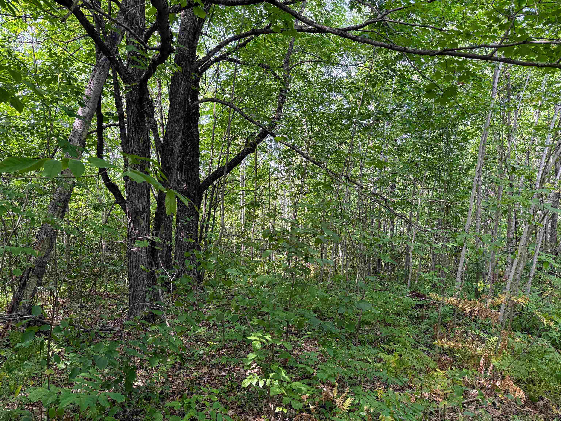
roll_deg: -2.2
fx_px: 389
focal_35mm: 24
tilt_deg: +3.5
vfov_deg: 56.8
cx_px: 280
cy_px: 210
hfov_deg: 71.6
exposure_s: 1/183
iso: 125
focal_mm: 6.76
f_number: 1.78
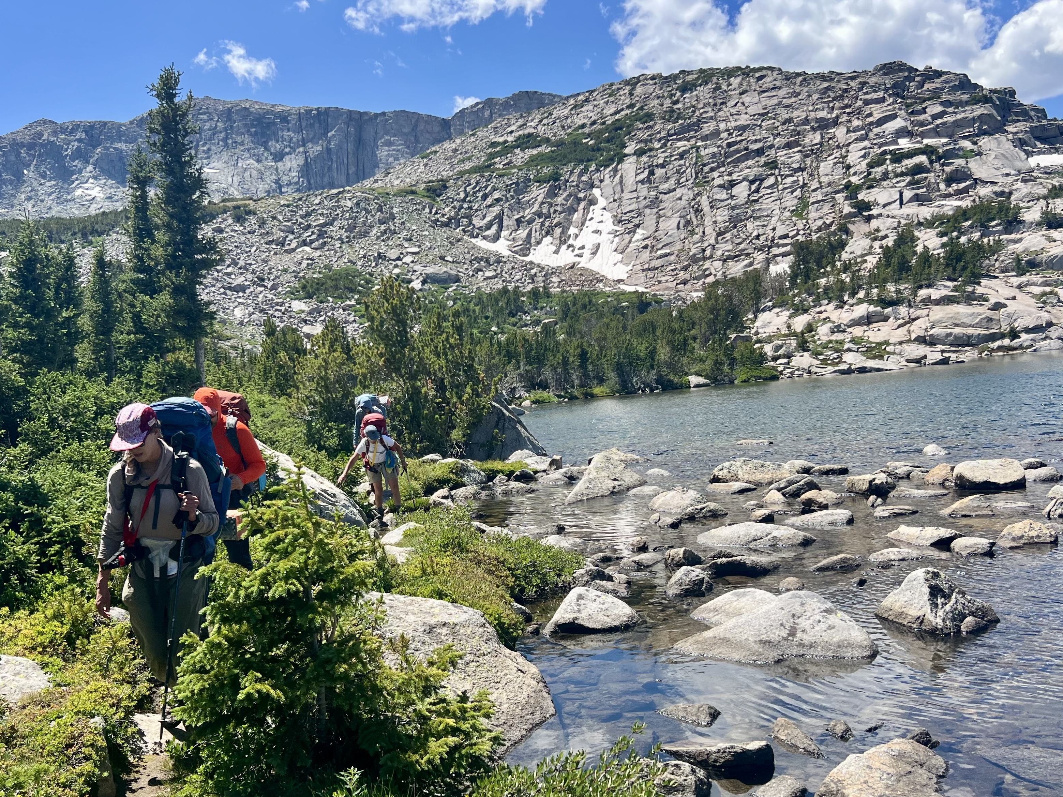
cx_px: 532
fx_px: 798
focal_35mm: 26
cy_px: 398
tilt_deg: -3.3
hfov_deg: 67.3
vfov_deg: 53.1
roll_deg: +6.1
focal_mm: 5.7
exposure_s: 1/2762
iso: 50
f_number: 1.5
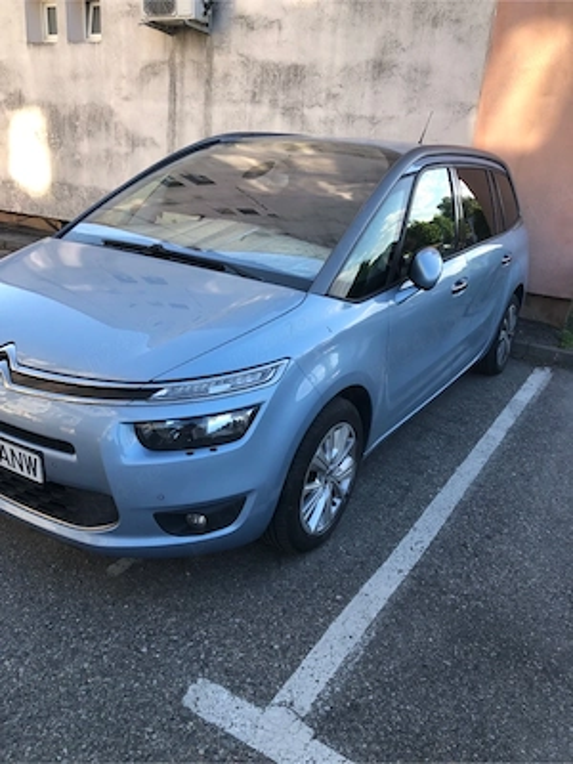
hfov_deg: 49.7
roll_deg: -2.4
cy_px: 382
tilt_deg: -20.0
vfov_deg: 63.4
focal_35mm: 28
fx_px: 618
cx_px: 286
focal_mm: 4
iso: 20
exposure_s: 1/260
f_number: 1.8
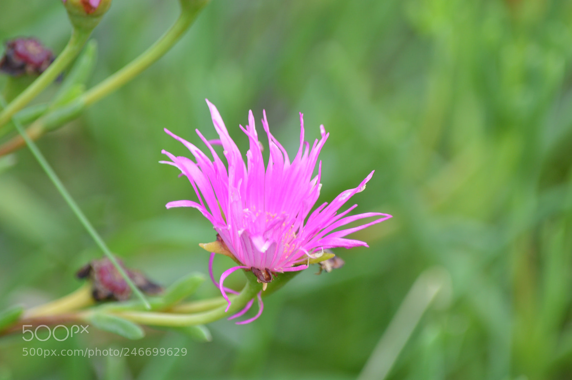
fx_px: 7144
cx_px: 286
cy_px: 190
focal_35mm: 450
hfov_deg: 4.6
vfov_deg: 3.0
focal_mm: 300
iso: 280
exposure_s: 1/125
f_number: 8
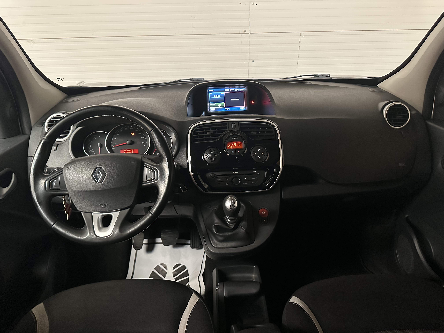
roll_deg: +1.4
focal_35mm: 24
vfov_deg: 56.8
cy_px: 166
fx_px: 308
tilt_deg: -27.8
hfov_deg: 71.6
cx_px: 222
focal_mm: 6.86
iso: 1000
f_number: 1.78
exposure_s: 1/40
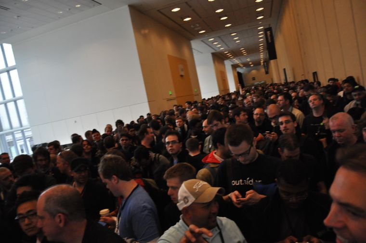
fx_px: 274
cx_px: 183
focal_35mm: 27
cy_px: 122
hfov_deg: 67.4
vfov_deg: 47.8
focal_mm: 18
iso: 1600
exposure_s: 1/250
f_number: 4
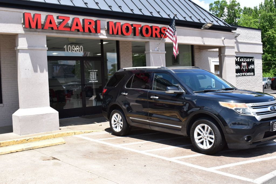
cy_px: 92
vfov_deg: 33.0
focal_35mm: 40
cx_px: 138
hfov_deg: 47.9
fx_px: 310
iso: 400
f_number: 11
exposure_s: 1/400
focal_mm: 27
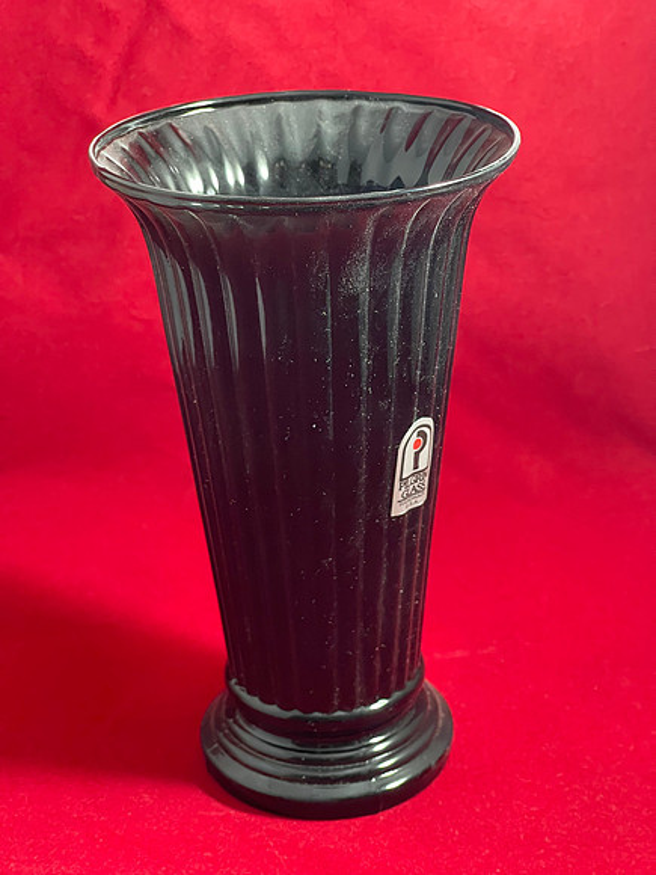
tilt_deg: -22.3
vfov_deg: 30.3
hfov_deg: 22.9
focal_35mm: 64
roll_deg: +2.6
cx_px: 328
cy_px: 438
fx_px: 1617
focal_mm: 7.5
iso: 640
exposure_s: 1/60
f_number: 2.2
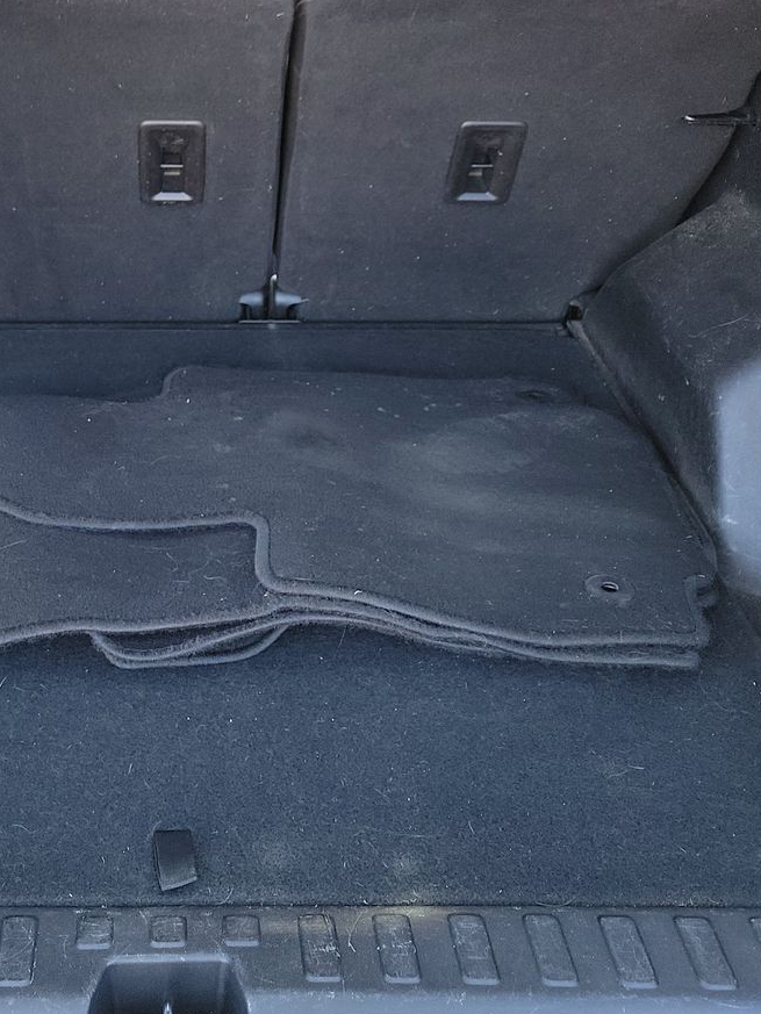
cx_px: 170
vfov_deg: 42.3
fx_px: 1289
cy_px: 322
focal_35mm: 44
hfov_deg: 32.1
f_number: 1.8
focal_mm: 6.7
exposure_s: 1/59
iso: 94
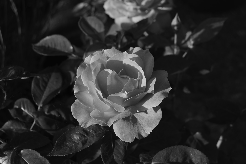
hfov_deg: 29.2
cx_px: 123
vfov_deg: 19.7
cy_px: 82
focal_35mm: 69
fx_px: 472
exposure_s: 1/320
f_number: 7.1
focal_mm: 46
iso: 100
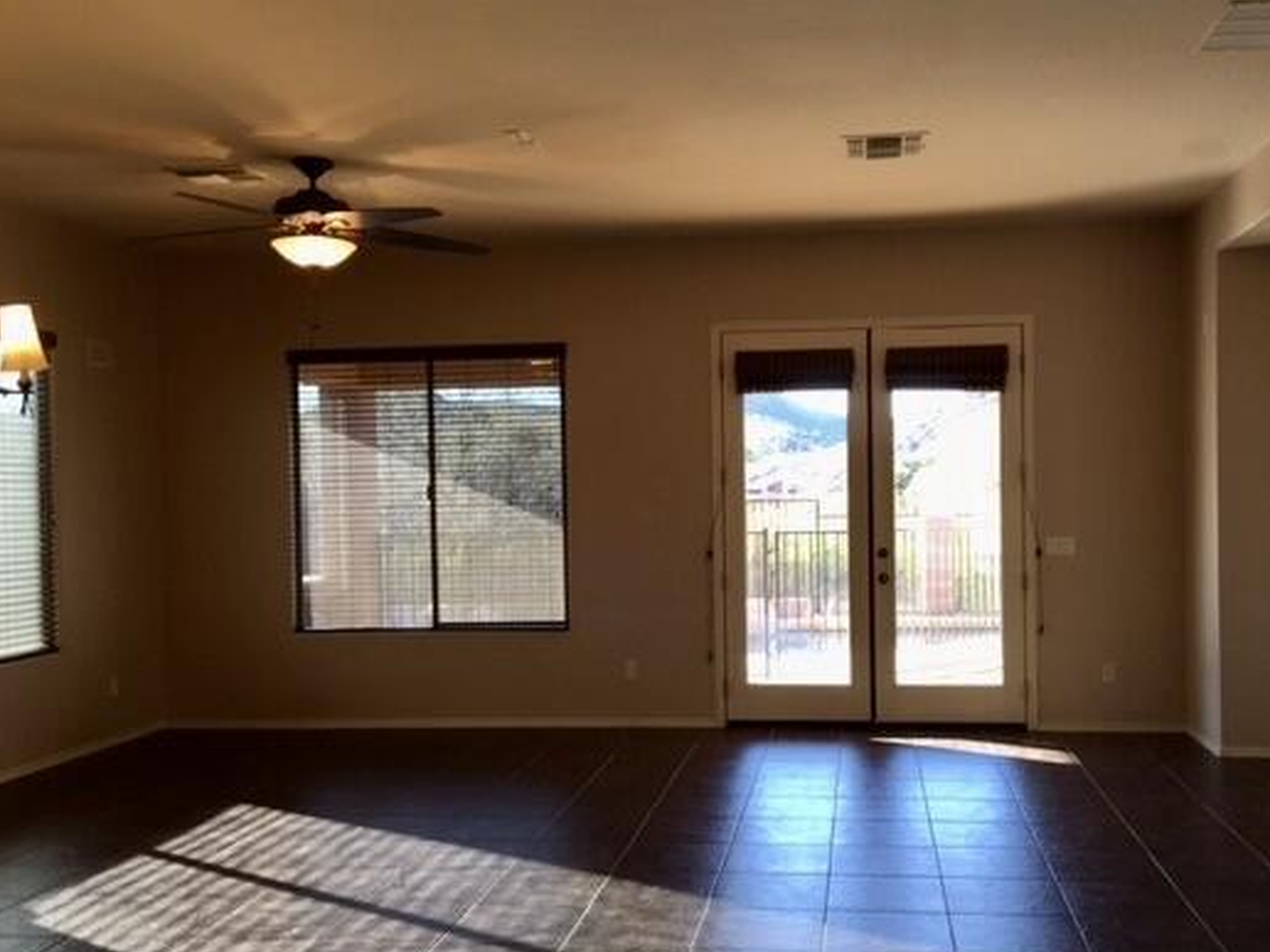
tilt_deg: -1.7
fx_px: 1321
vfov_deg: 39.6
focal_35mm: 36
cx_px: 729
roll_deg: +0.7
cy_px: 512
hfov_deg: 51.2
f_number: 2.2
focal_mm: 4.15
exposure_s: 1/40
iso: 32
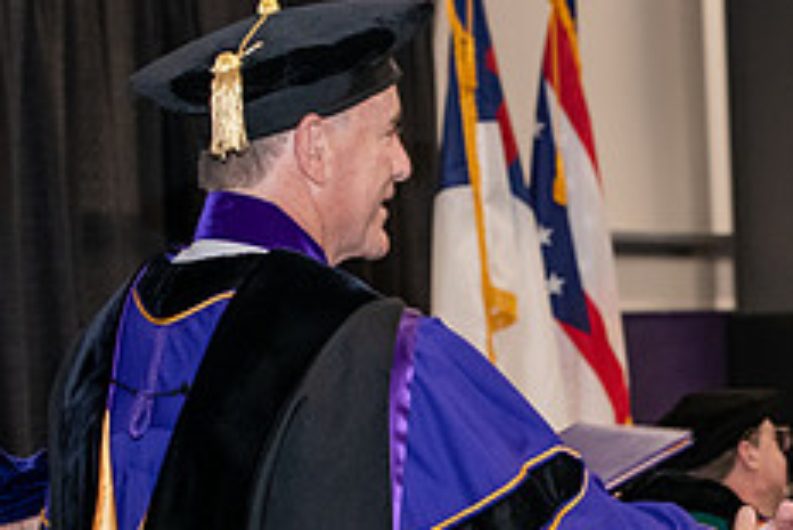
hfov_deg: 11.6
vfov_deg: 7.8
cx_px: 793
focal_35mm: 175
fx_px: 3857
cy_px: 402
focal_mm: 70
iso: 2500
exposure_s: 1/200
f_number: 5
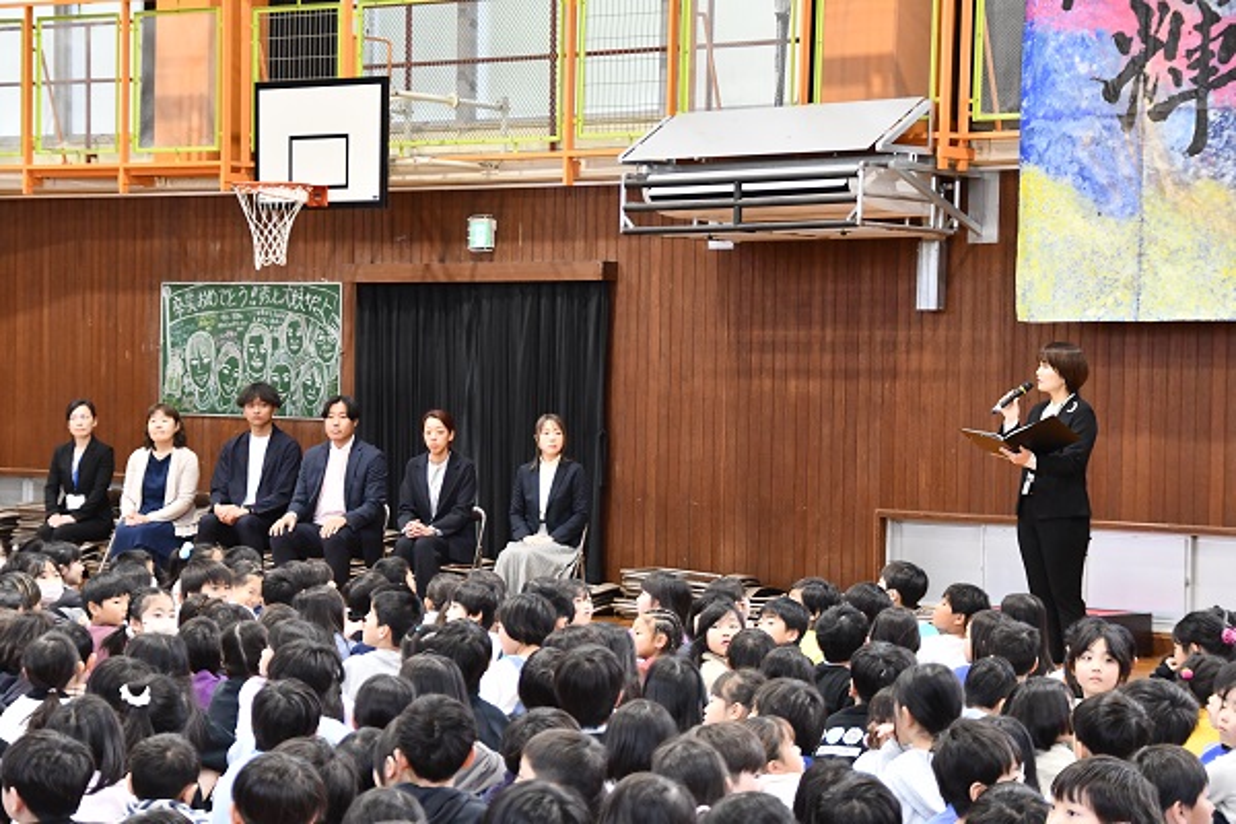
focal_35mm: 97
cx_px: 618
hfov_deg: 21.0
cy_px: 412
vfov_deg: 14.1
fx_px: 3330
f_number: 5
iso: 3200
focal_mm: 65
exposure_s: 1/80
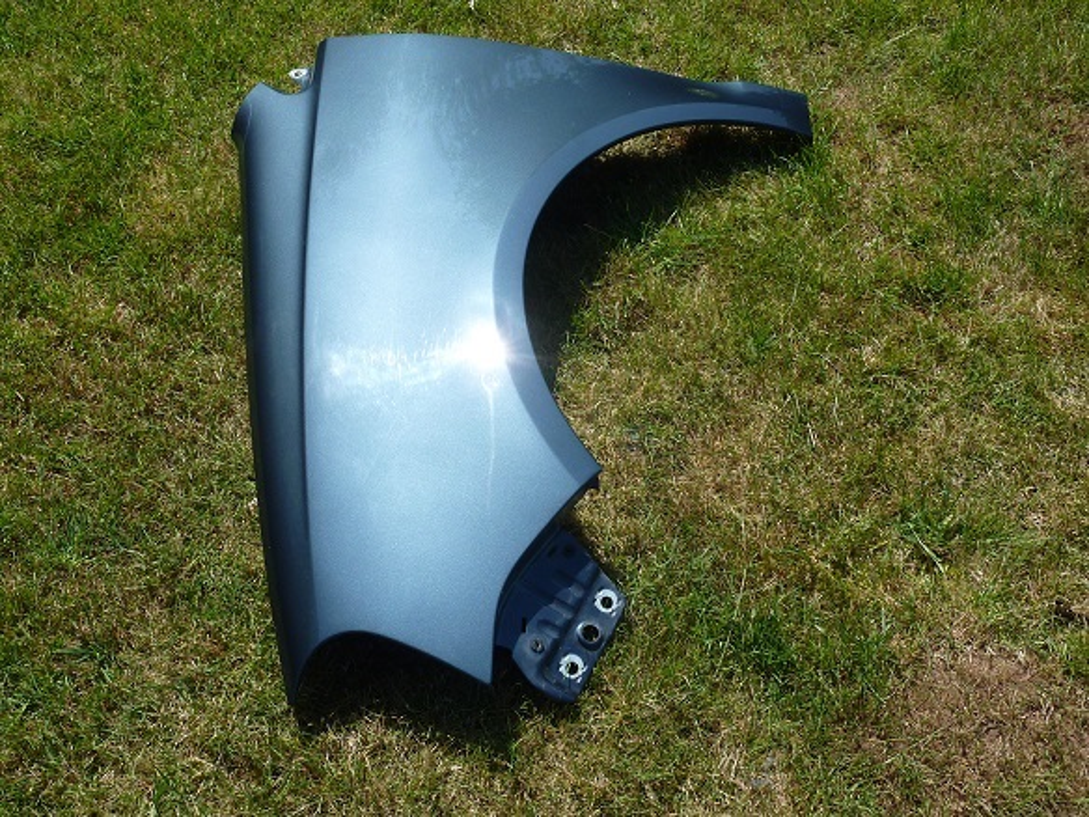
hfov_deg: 44.8
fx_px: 1321
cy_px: 408
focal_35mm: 42
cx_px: 544
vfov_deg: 34.3
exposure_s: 1/400
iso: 80
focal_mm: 6.9
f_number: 4.5
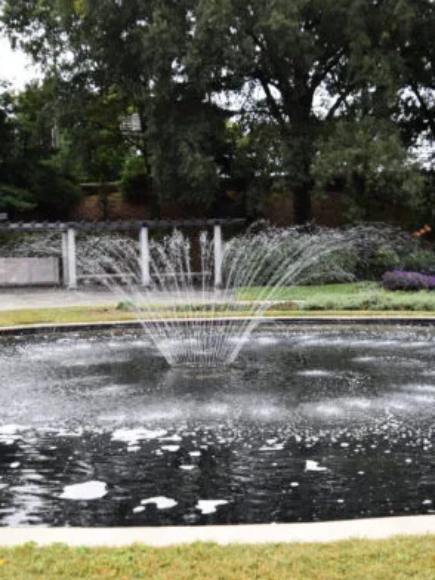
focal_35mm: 53
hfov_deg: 27.5
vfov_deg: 36.2
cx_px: 210
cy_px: 293
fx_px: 888
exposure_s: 1/60
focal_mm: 24
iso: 400
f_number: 4
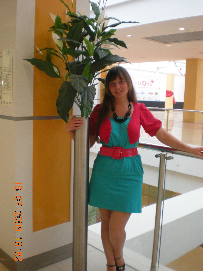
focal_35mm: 39
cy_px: 134
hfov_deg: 36.8
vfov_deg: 47.9
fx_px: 305
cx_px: 101
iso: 200
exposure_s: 1/42.1
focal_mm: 6.3
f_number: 3.1
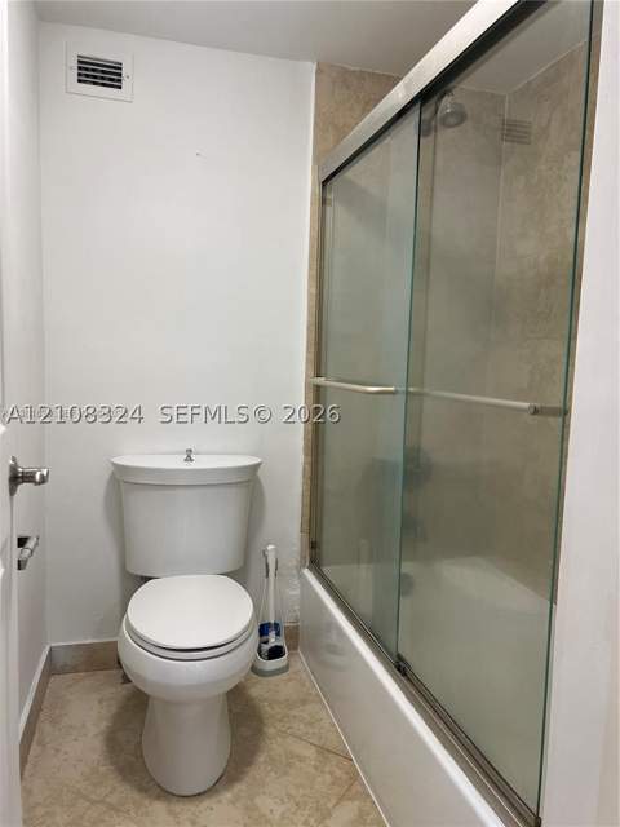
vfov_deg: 67.3
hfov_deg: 53.1
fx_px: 621
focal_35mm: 26
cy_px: 414
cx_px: 310
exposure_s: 1/60
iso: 64
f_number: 1.5
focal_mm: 5.7
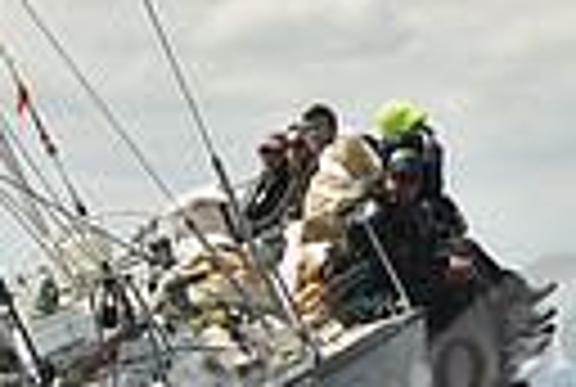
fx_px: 10504
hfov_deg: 3.1
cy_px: 178
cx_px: -27
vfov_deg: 2.1
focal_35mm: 655
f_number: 9
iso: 250
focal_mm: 145
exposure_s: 1/800
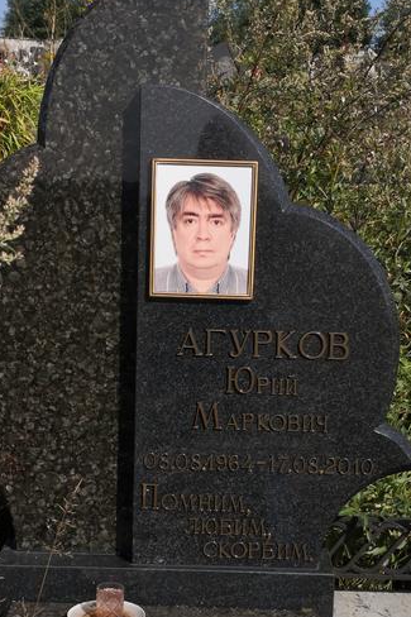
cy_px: 348
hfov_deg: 21.2
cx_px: 219
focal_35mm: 64
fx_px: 1097
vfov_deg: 31.4
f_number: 1.6
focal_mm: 3.95
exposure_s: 1/3731
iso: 50
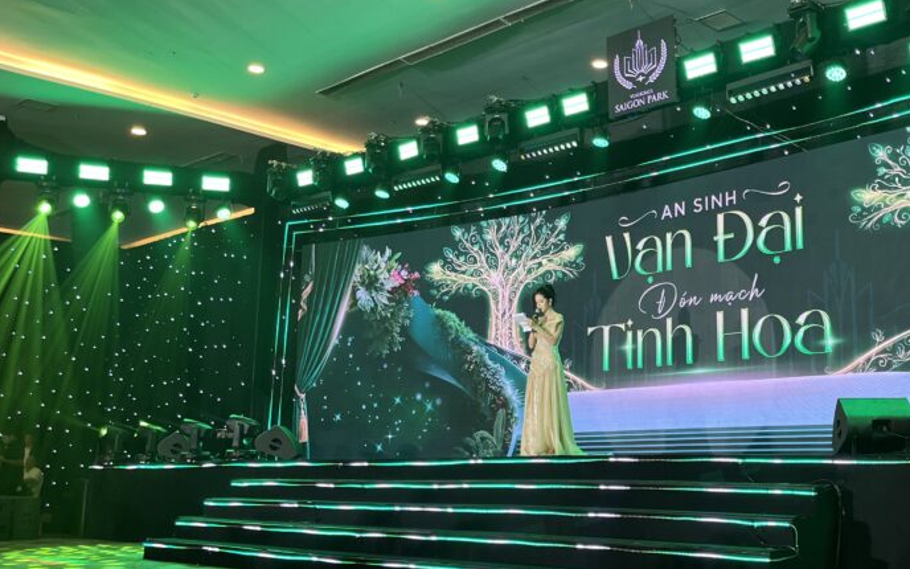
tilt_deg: +9.6
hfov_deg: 47.0
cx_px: 641
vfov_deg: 31.2
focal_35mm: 41
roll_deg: +0.2
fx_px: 1017
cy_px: 291
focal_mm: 5.1
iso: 125
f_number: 1.6
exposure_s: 1/93
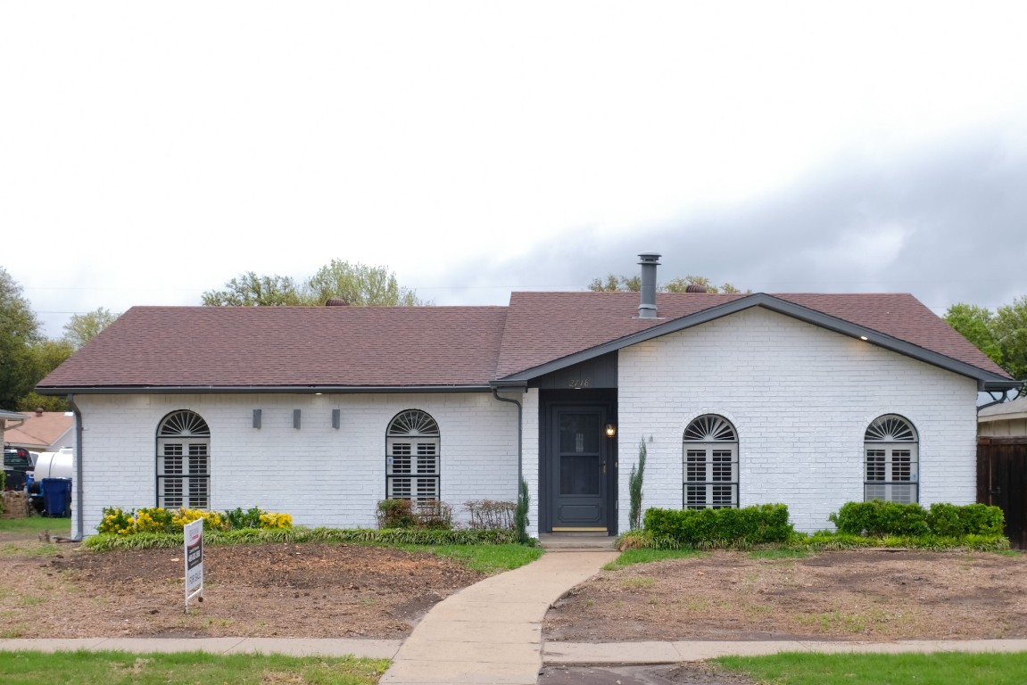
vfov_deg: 37.9
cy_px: 342
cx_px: 514
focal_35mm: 35
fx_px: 999
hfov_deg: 54.4
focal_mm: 23.3
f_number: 10
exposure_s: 1/50
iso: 100
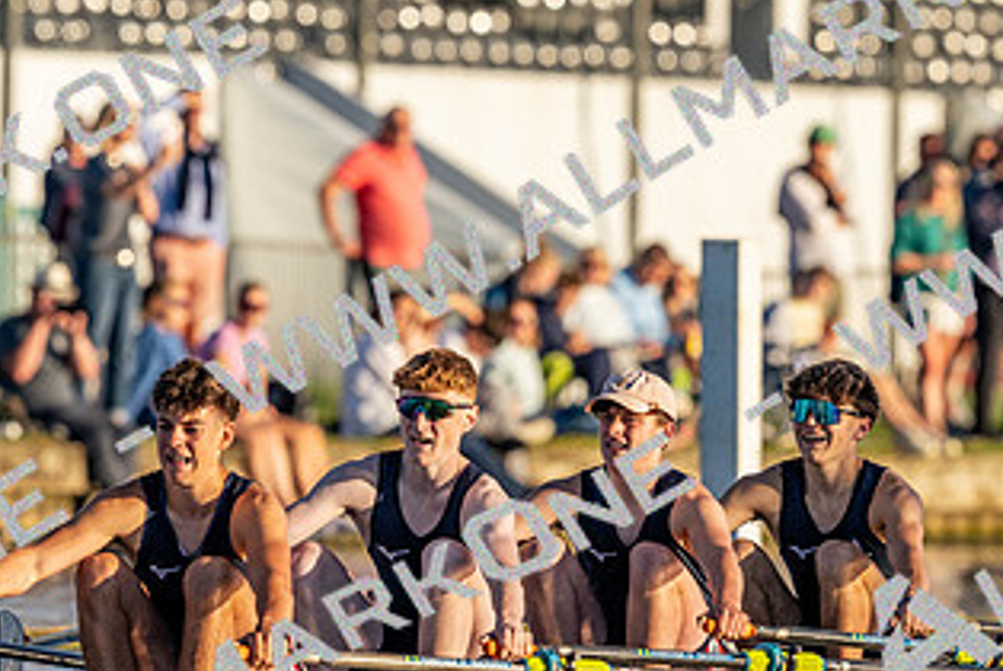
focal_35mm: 831
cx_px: 601
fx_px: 23173
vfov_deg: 1.7
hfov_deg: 2.5
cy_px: 423
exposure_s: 1/2500
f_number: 4
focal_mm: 300
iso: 250
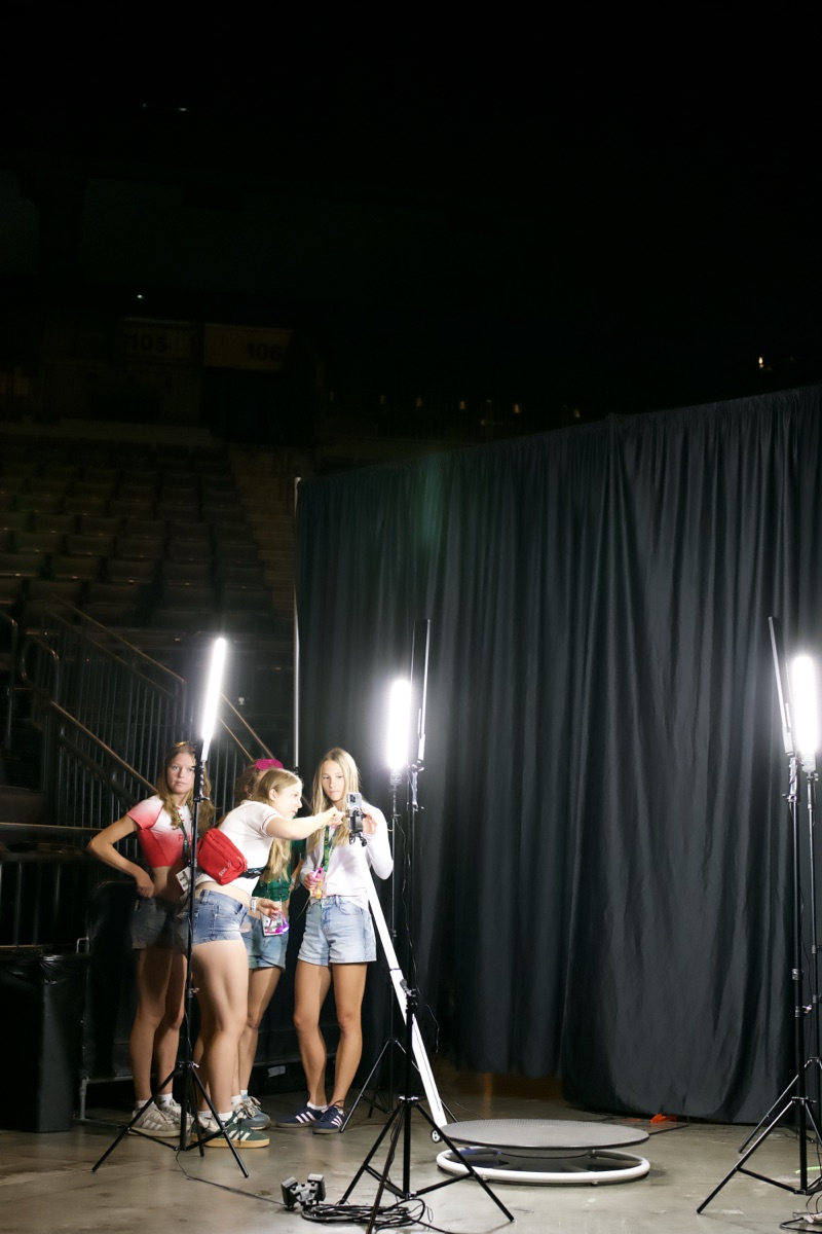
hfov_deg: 27.0
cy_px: 617
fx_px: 1712
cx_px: 411
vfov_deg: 39.6
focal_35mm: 50
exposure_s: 1/160
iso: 6400
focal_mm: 50
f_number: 3.2
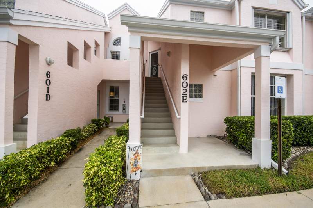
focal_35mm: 15
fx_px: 130
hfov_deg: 100.4
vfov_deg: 77.3
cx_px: 156
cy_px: 104
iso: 100
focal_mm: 10
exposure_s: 1/50
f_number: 8
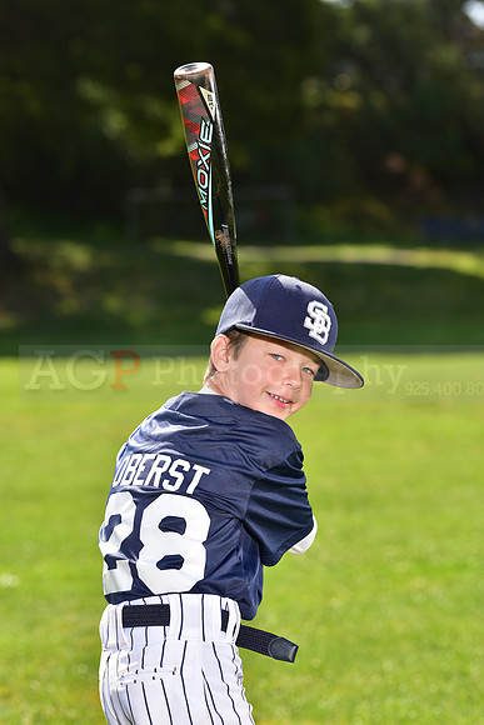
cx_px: 242
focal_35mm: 140
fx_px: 2821
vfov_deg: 14.7
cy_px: 362
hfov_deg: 9.8
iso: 100
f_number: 5.6
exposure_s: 1/250
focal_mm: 140
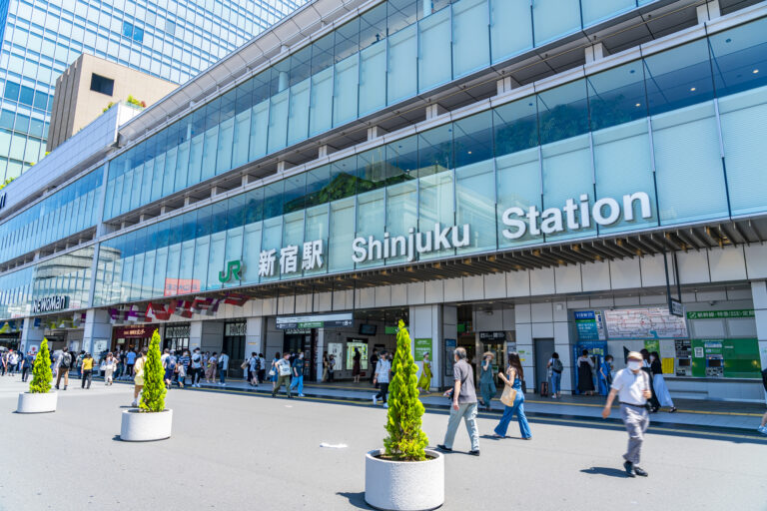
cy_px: 256
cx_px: 384
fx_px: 511
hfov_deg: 73.7
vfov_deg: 53.1
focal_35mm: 24
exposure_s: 1/100
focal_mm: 24
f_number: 8
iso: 100
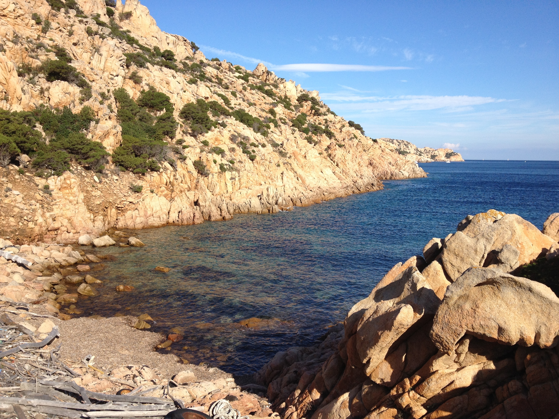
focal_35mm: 35
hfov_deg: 52.6
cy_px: 210
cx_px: 280
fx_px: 565
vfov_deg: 40.7
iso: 64
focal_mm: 4.28
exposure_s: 1/1493
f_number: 2.4
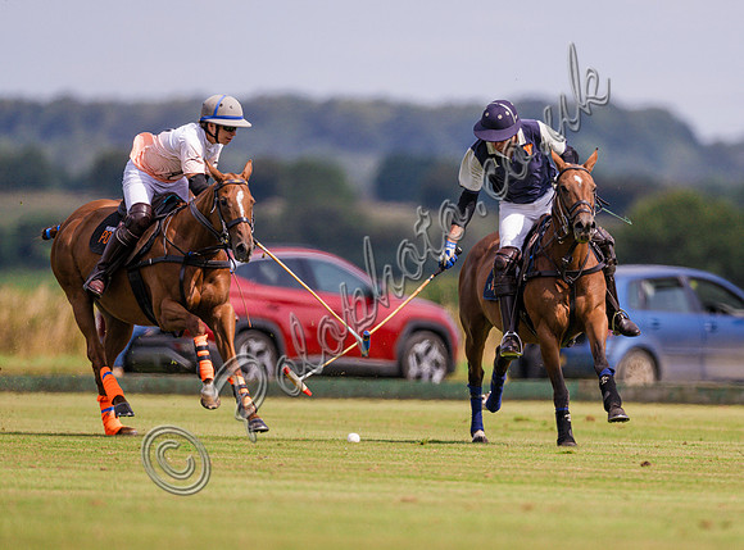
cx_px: 555
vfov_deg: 1.9
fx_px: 16847
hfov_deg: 2.5
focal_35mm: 788
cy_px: 402
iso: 400
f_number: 4
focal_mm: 500
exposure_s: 1/3200
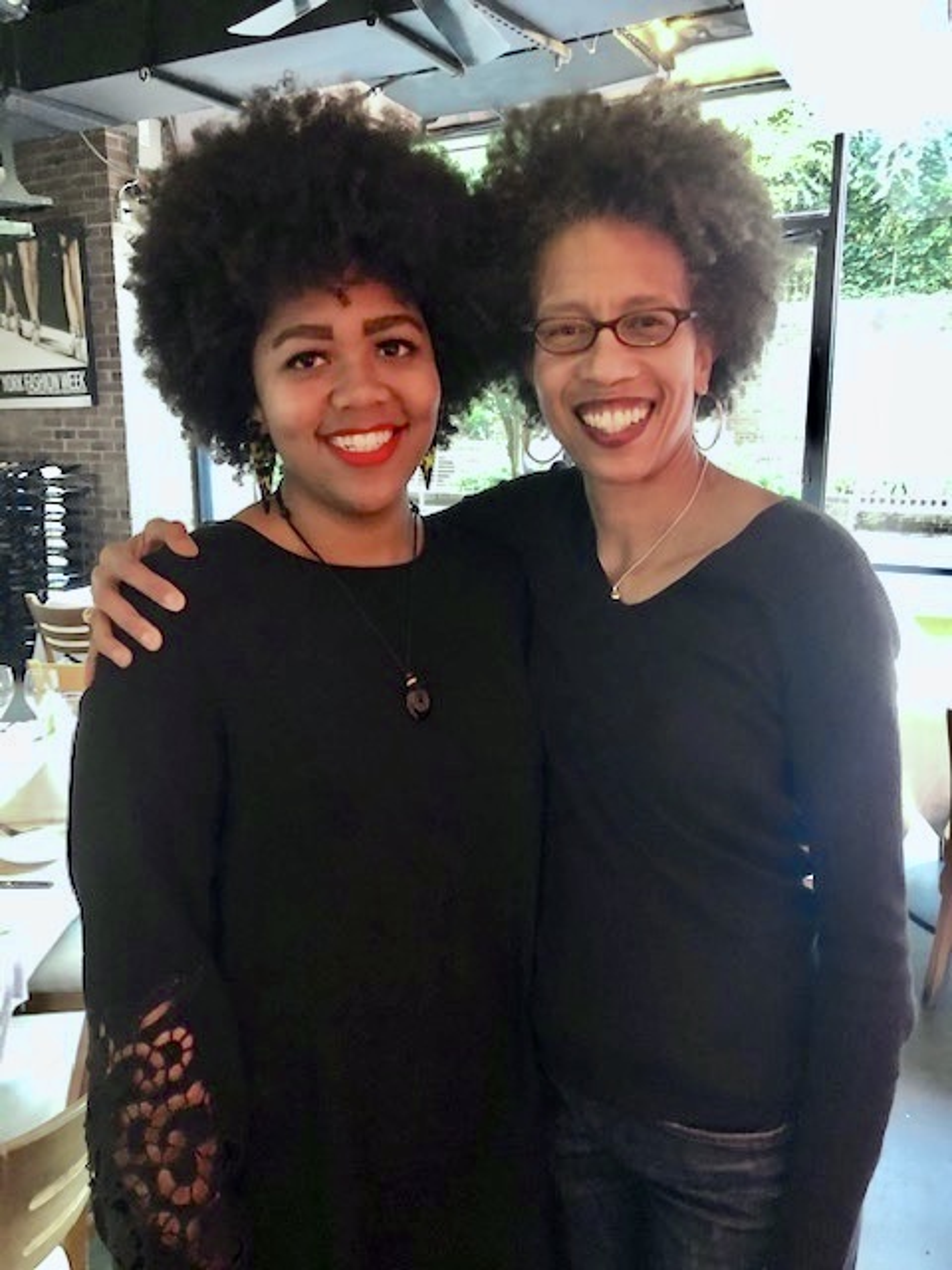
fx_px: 1027
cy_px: 635
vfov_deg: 63.4
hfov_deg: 49.7
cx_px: 476
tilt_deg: -11.5
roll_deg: +0.3
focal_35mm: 28
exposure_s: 1/4
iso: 160
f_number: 1.8
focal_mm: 3.99
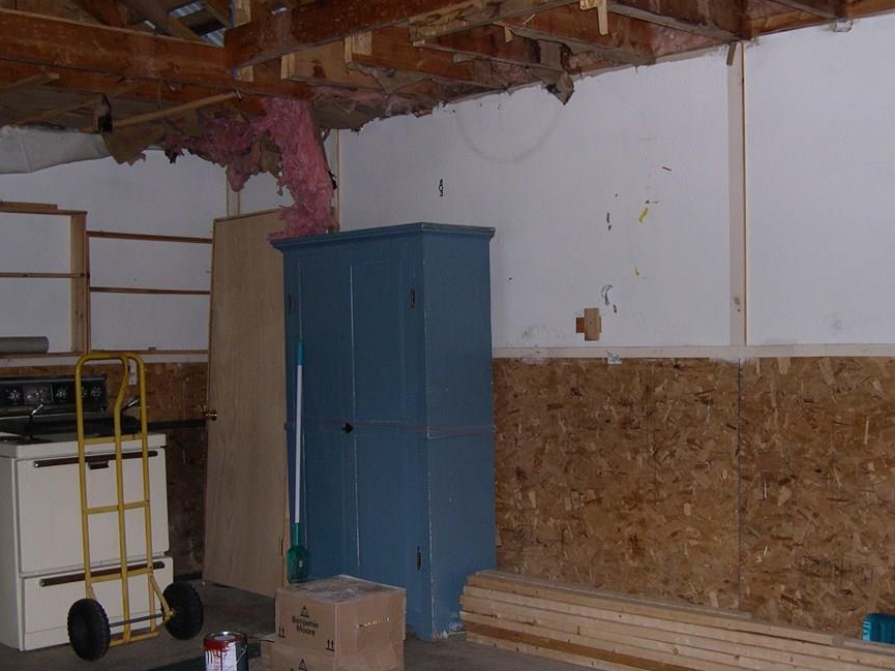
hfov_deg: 42.1
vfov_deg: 32.2
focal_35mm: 45
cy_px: 359
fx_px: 1164
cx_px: 456
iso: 240
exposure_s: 1/60
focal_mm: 8
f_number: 2.8
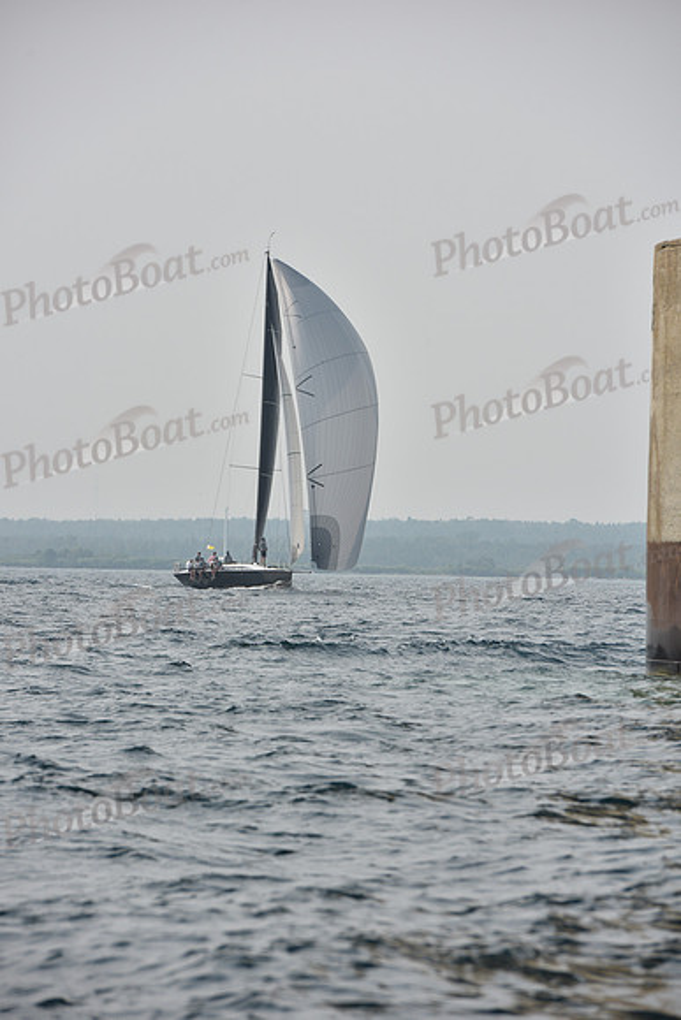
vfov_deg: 10.3
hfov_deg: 6.9
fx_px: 5671
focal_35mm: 200
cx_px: 340
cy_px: 510
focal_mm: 200
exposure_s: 1/1250
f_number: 8
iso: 250
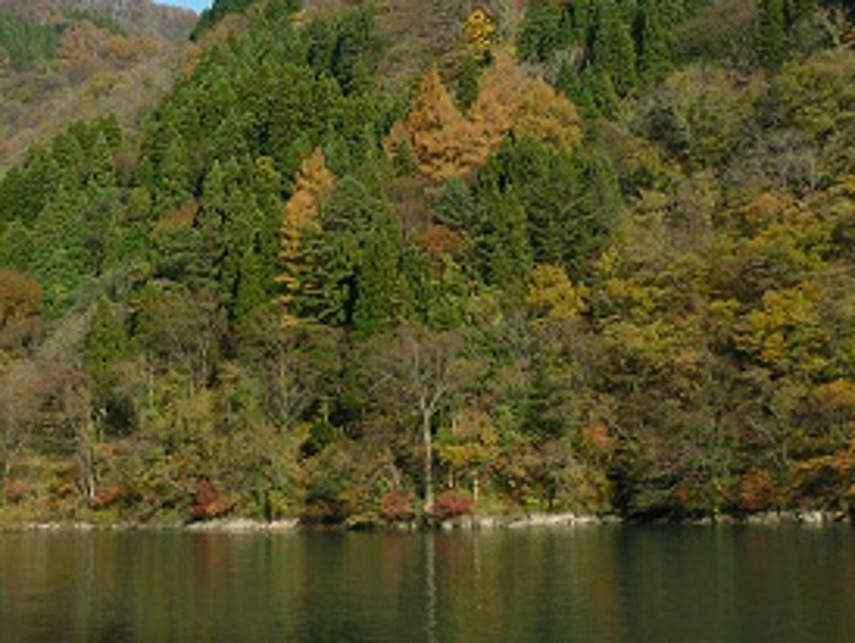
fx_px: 1632
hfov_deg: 29.4
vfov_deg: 21.8
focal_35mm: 66
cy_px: 61
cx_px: 424
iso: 80
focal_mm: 5.5
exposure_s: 1/1000
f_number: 2.8
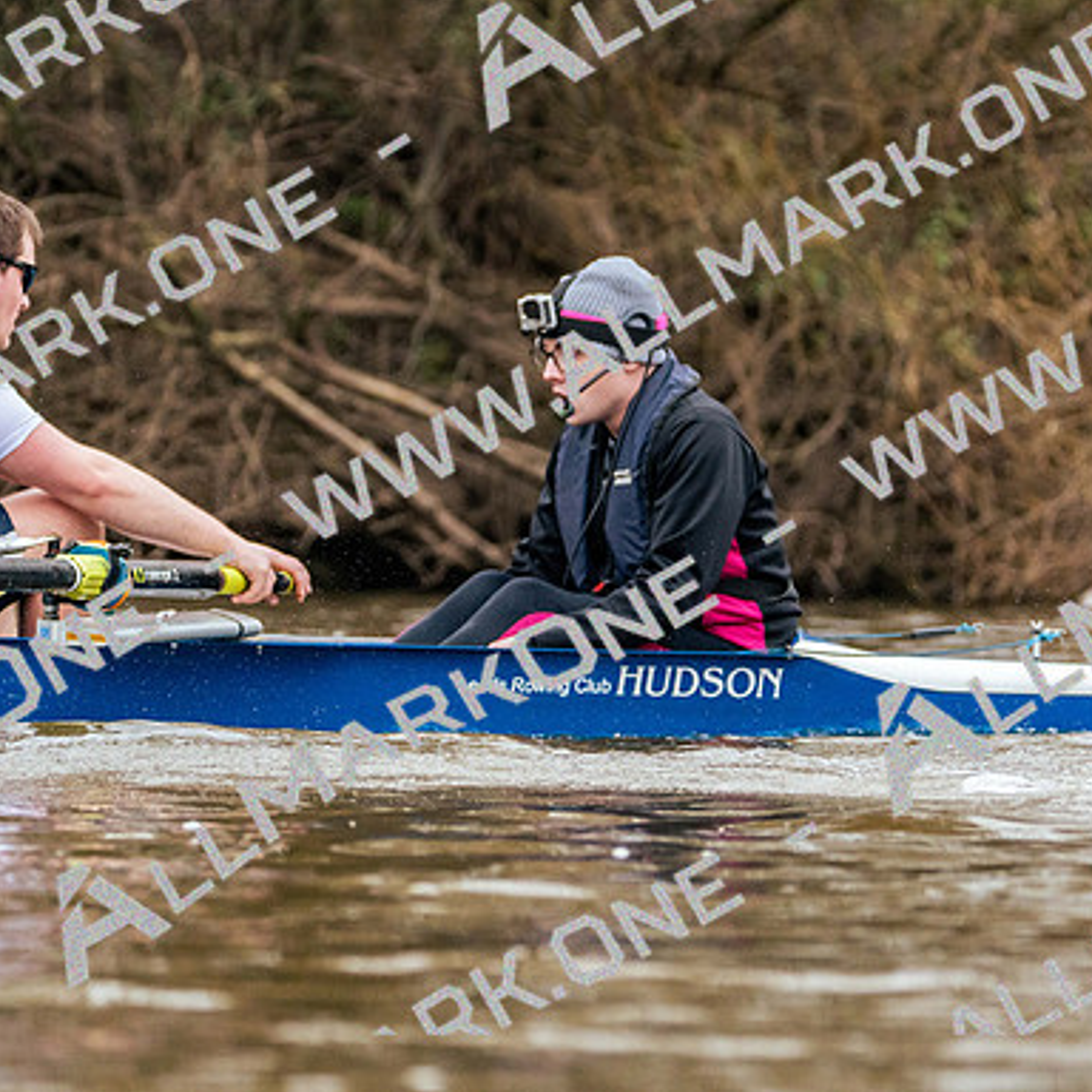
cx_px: 634
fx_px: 10529
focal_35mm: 295
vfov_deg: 5.9
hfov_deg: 5.9
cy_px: 547
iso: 5000
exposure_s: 1/2000
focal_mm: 230
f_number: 6.3
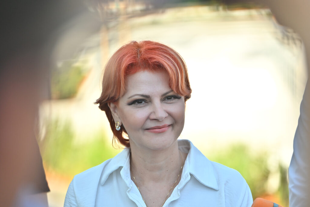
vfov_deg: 6.9
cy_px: 104
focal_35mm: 200
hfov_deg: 10.3
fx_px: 1722
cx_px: 155
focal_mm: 200
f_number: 4
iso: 250
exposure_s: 1/800
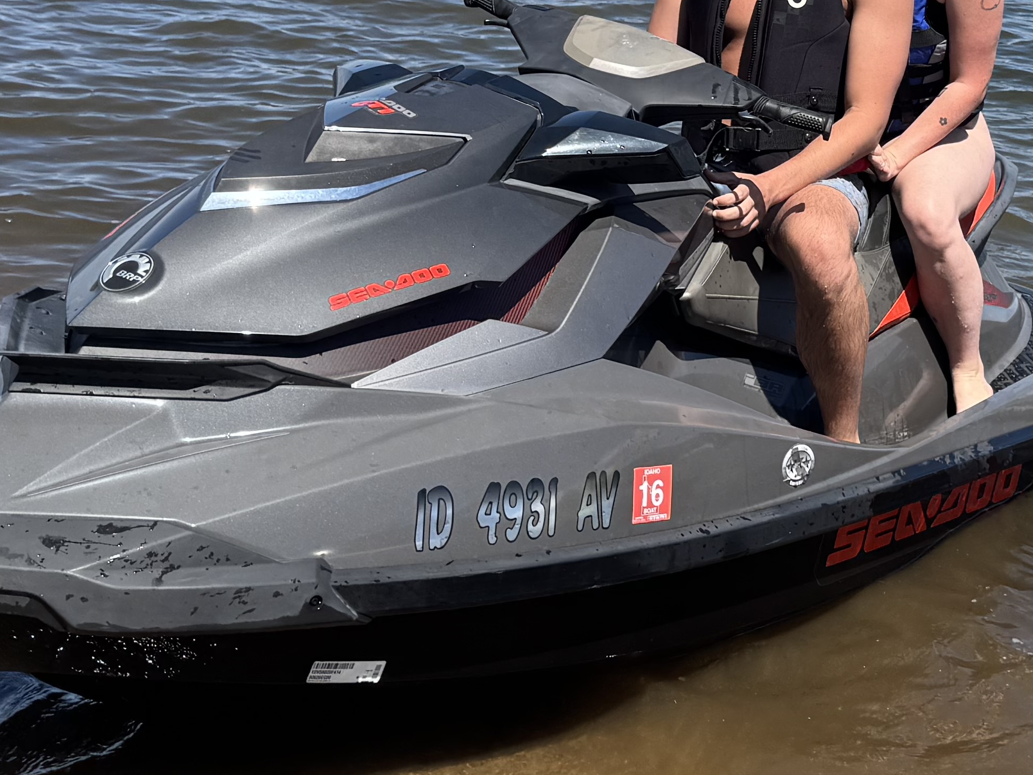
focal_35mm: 70
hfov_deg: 27.2
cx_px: 826
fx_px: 2089
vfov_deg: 20.6
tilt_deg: -10.2
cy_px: 81
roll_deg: -5.5
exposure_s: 1/4310
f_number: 1.78
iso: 80
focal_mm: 6.76
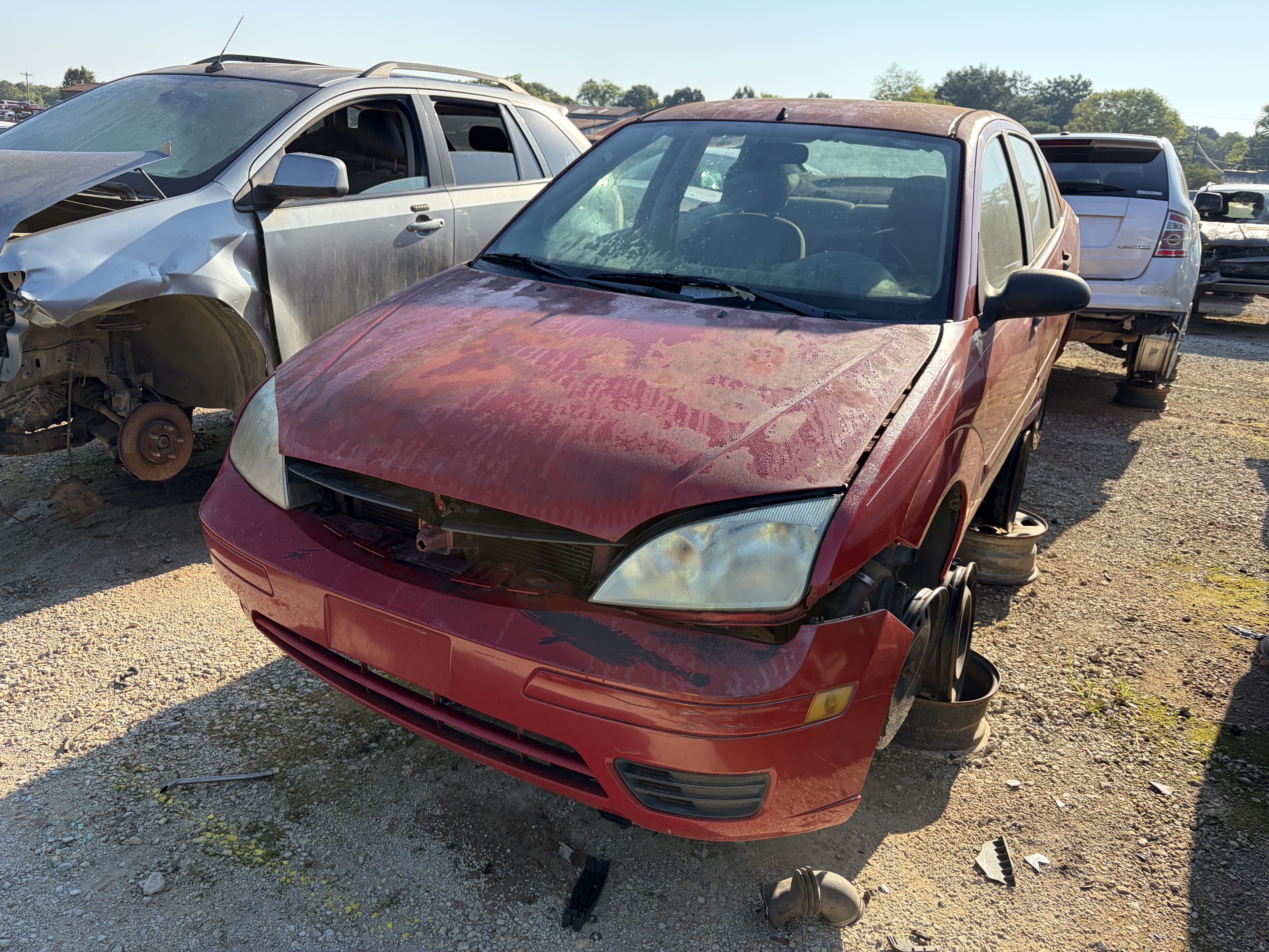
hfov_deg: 67.3
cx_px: 634
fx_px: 953
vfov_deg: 53.1
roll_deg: -4.7
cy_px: 476
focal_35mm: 26
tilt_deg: -18.9
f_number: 1.6
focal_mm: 5.96
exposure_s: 1/1626
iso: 64
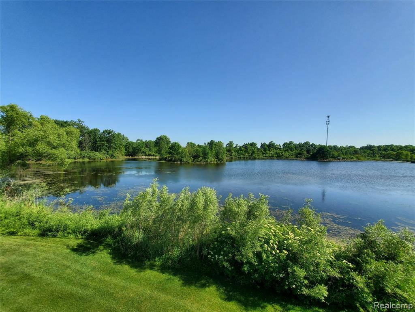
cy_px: 156
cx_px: 208
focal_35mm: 13
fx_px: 156
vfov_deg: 89.9
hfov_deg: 106.2
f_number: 2.2
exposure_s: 1/994
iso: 50
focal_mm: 1.8
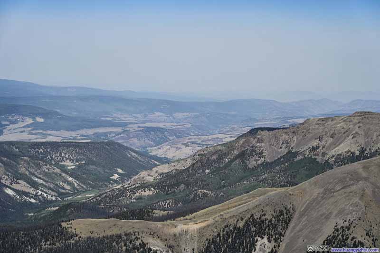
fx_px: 802
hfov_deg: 26.7
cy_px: 126
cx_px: 190
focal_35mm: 76
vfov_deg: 17.9
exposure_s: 1/640
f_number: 7.1
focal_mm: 76
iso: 64
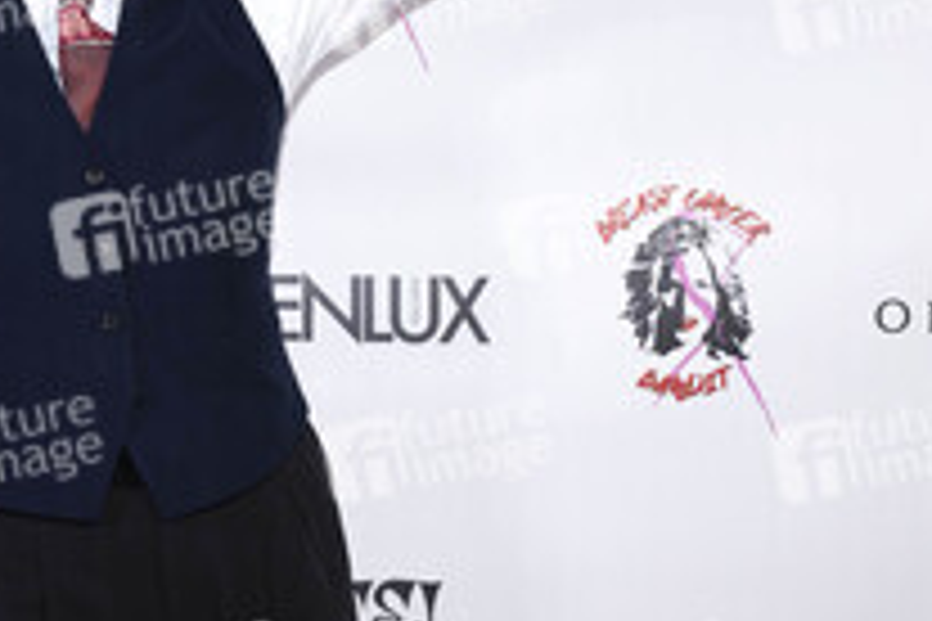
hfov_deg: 26.8
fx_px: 1864
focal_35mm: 72
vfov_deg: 18.7
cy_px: 112
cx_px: 47
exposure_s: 1/200
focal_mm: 33
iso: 800
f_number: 5.6
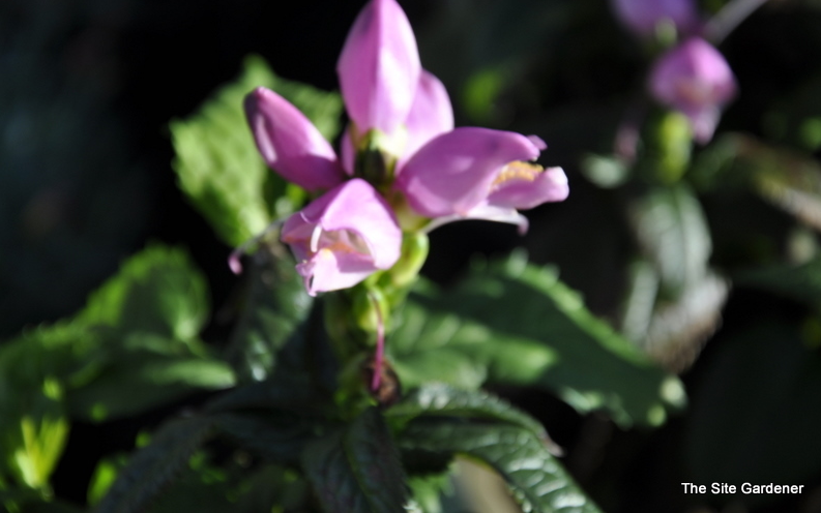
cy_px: 239
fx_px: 3379
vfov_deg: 8.7
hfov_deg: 13.9
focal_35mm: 151
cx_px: 410
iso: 200
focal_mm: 98
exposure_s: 1/200
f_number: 7.1
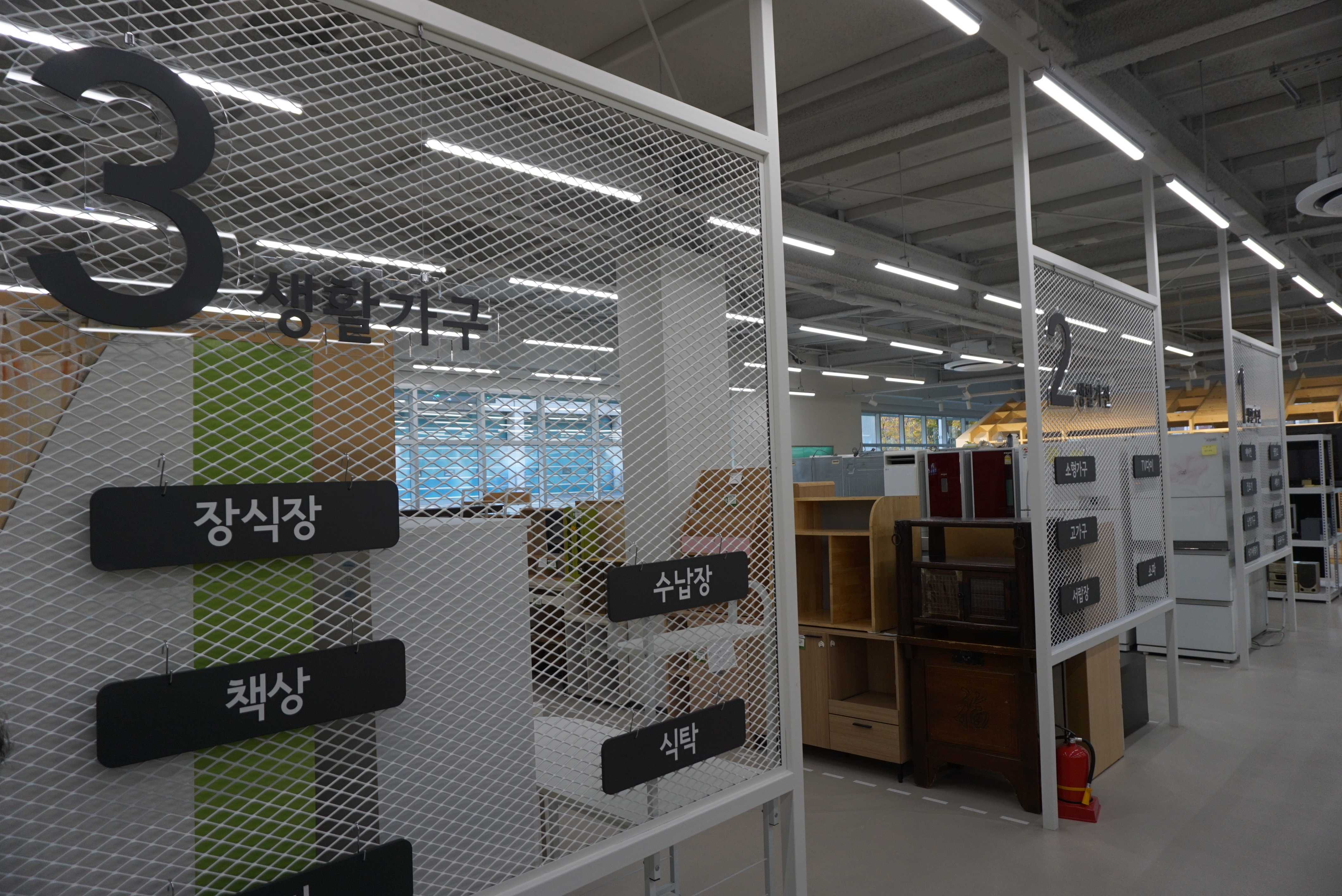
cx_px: 671
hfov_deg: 73.7
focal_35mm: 24
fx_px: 895
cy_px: 448
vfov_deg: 53.2
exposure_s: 1/160
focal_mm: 16
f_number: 4
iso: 320
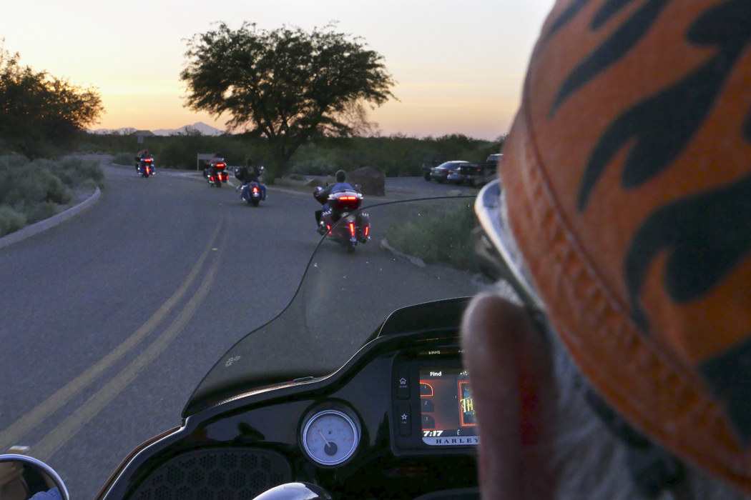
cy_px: 250
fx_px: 1043
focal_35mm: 50
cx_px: 376
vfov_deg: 27.0
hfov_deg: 39.6
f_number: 8
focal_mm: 18.17
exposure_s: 1/125
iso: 800
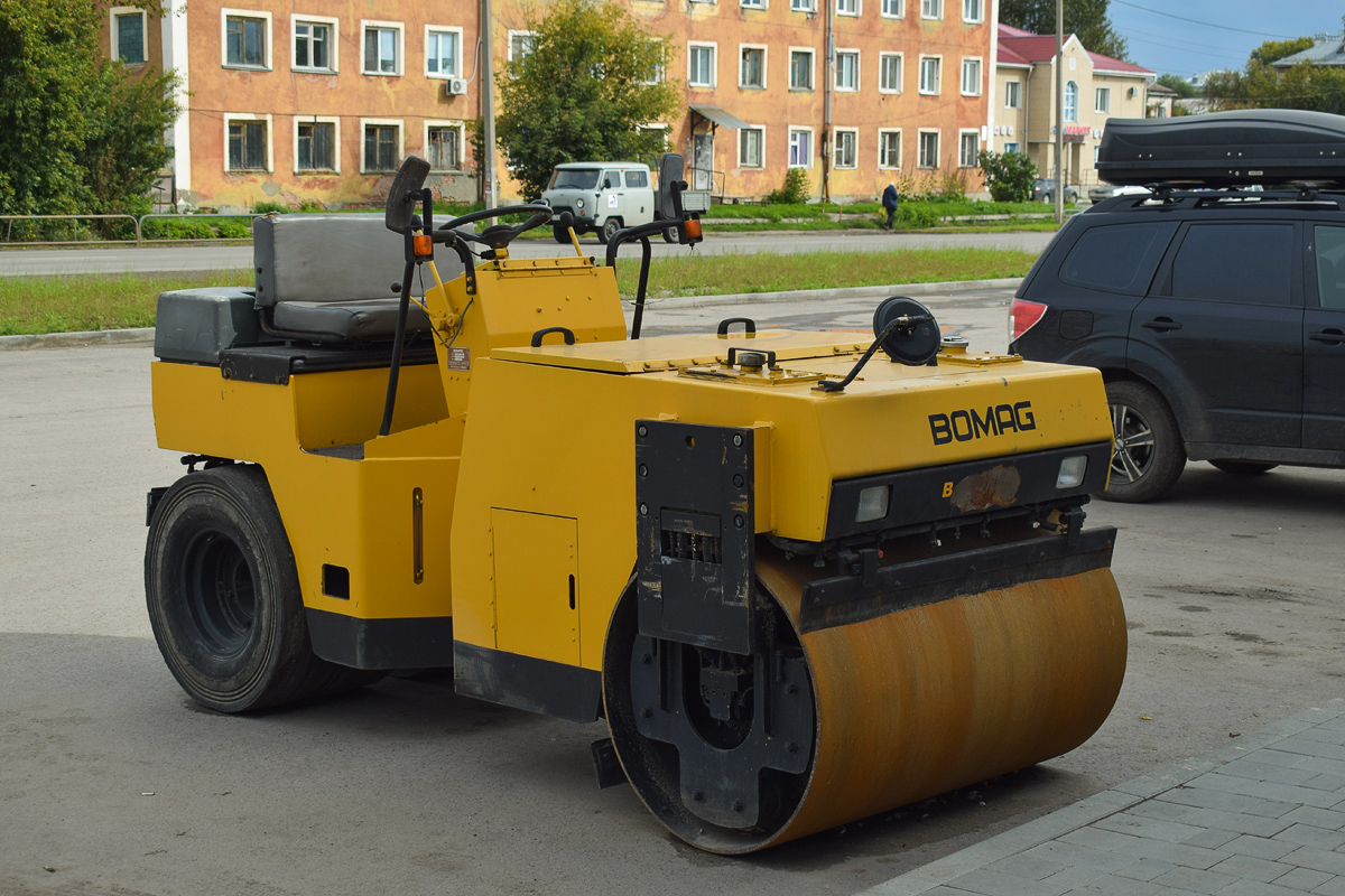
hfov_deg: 38.9
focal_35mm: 51
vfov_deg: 26.5
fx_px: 1905
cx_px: 672
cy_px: 448
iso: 200
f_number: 6.3
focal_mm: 34
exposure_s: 1/800
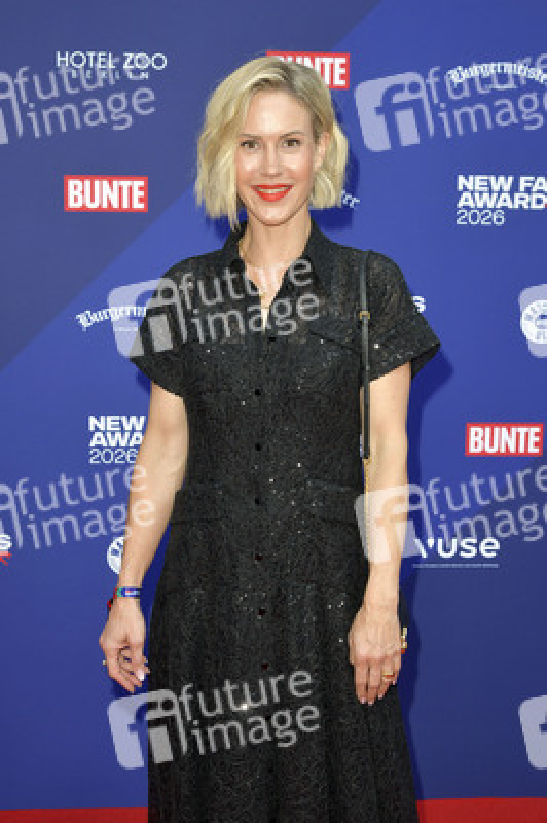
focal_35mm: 48
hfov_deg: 28.0
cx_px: 274
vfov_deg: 41.1
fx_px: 1096
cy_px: 412
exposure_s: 1/200
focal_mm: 48
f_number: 6.3
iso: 640
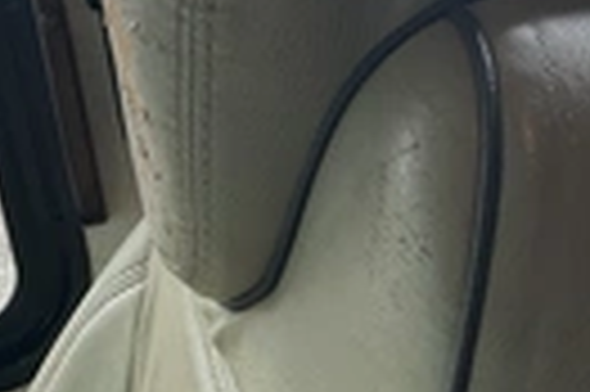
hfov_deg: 22.0
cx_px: 167
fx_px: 1506
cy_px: 464
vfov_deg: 14.4
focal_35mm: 92
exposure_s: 1/122
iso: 20
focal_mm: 3
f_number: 1.8
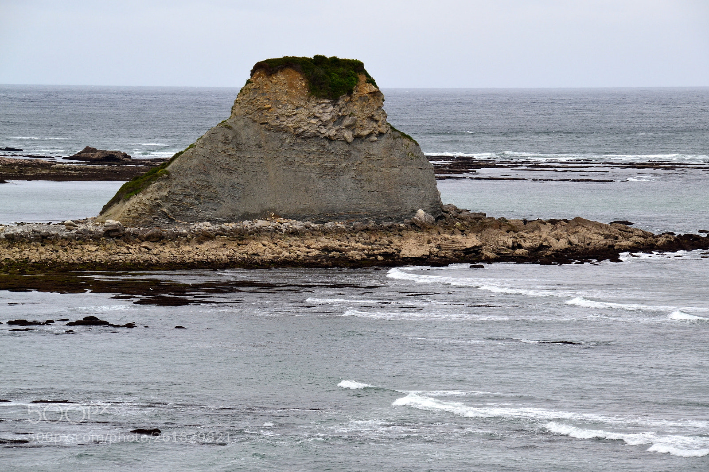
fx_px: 3544
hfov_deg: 11.4
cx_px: 354
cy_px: 236
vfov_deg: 7.6
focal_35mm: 180
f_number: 11
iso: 400
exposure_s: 1/400
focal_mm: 120
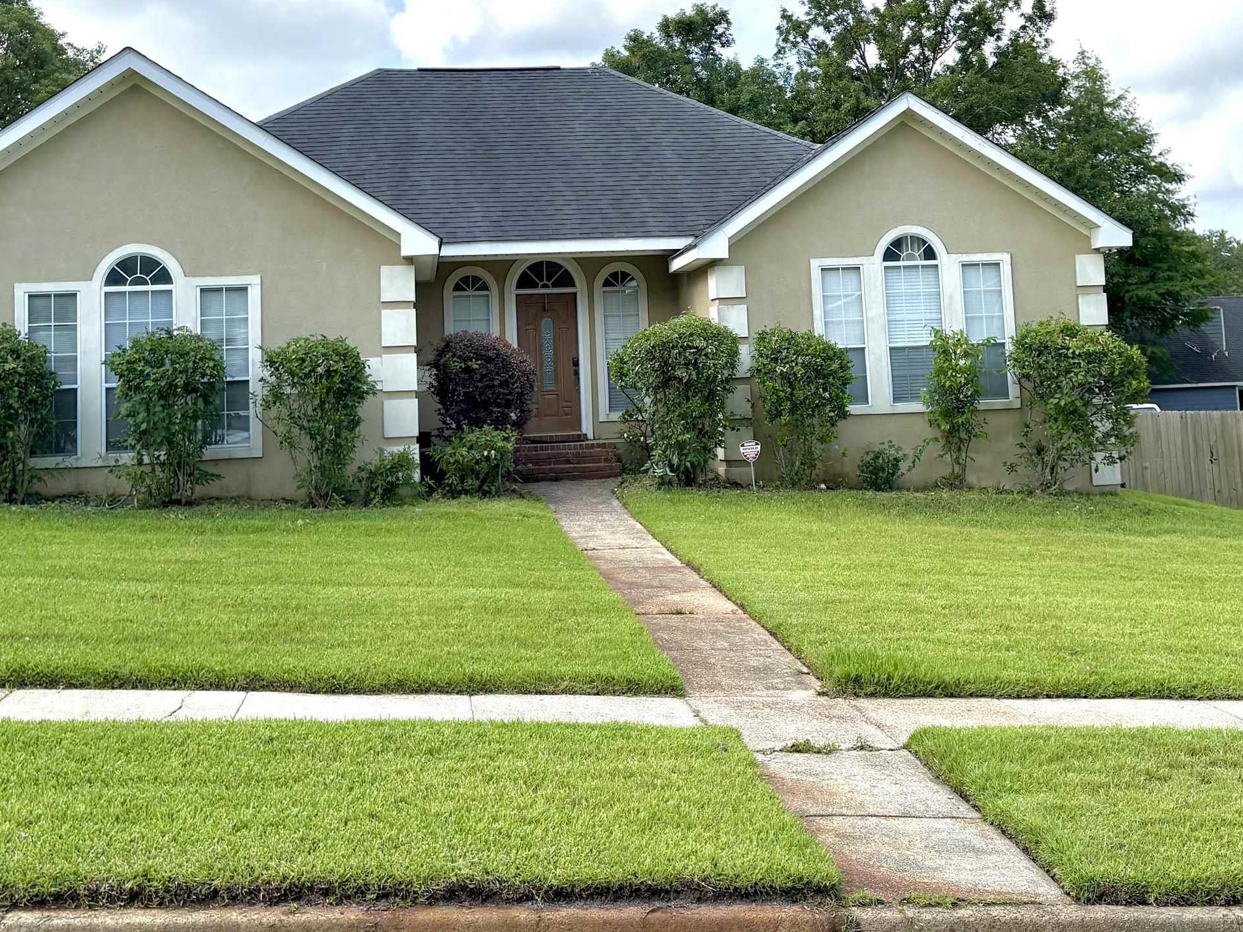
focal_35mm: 42
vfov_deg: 33.6
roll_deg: +2.9
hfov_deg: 44.8
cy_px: 222
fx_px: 1508
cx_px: 593
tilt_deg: +7.6
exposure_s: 1/3623
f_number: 1.6
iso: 50
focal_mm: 5.96
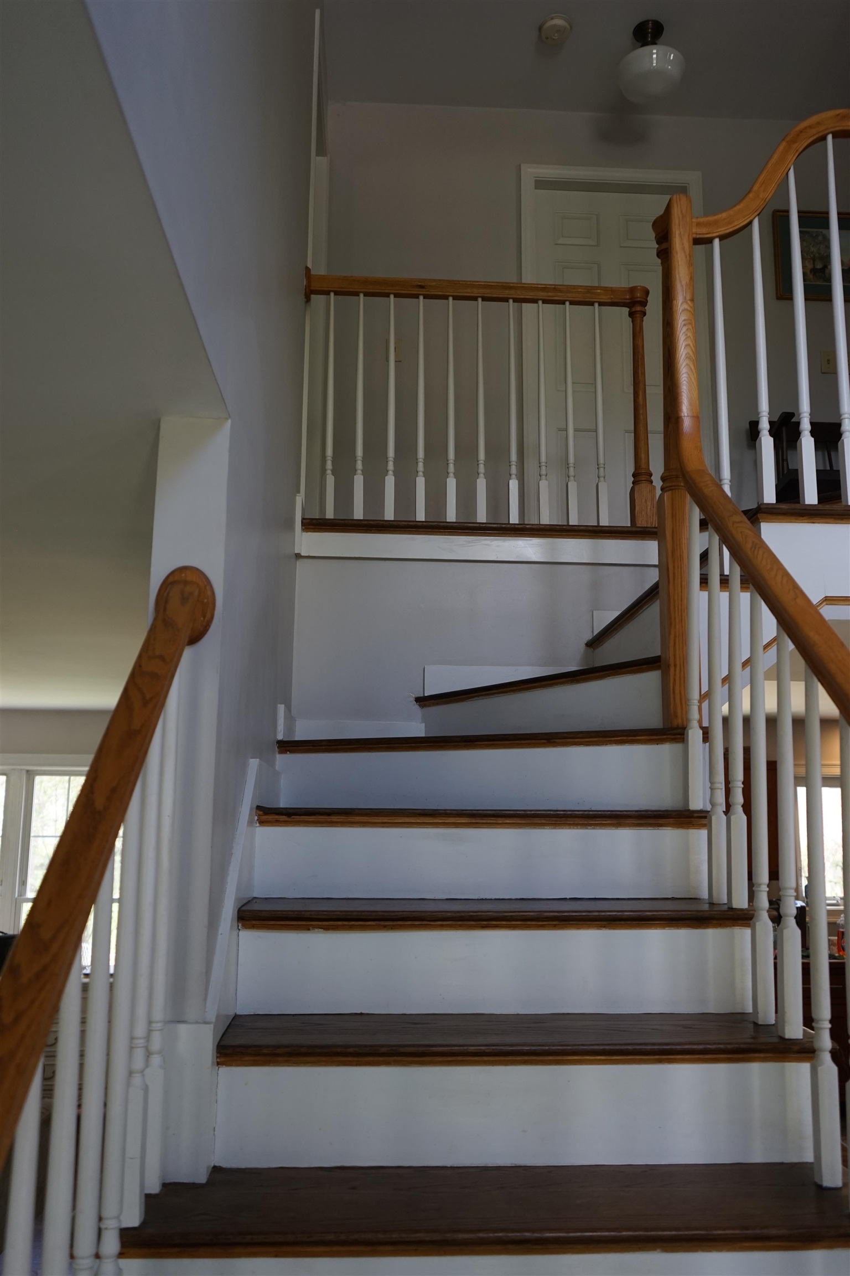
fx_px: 1027
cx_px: 425
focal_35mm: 29
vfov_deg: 63.7
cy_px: 638
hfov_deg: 45.0
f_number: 4
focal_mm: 29
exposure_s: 1/160
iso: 640
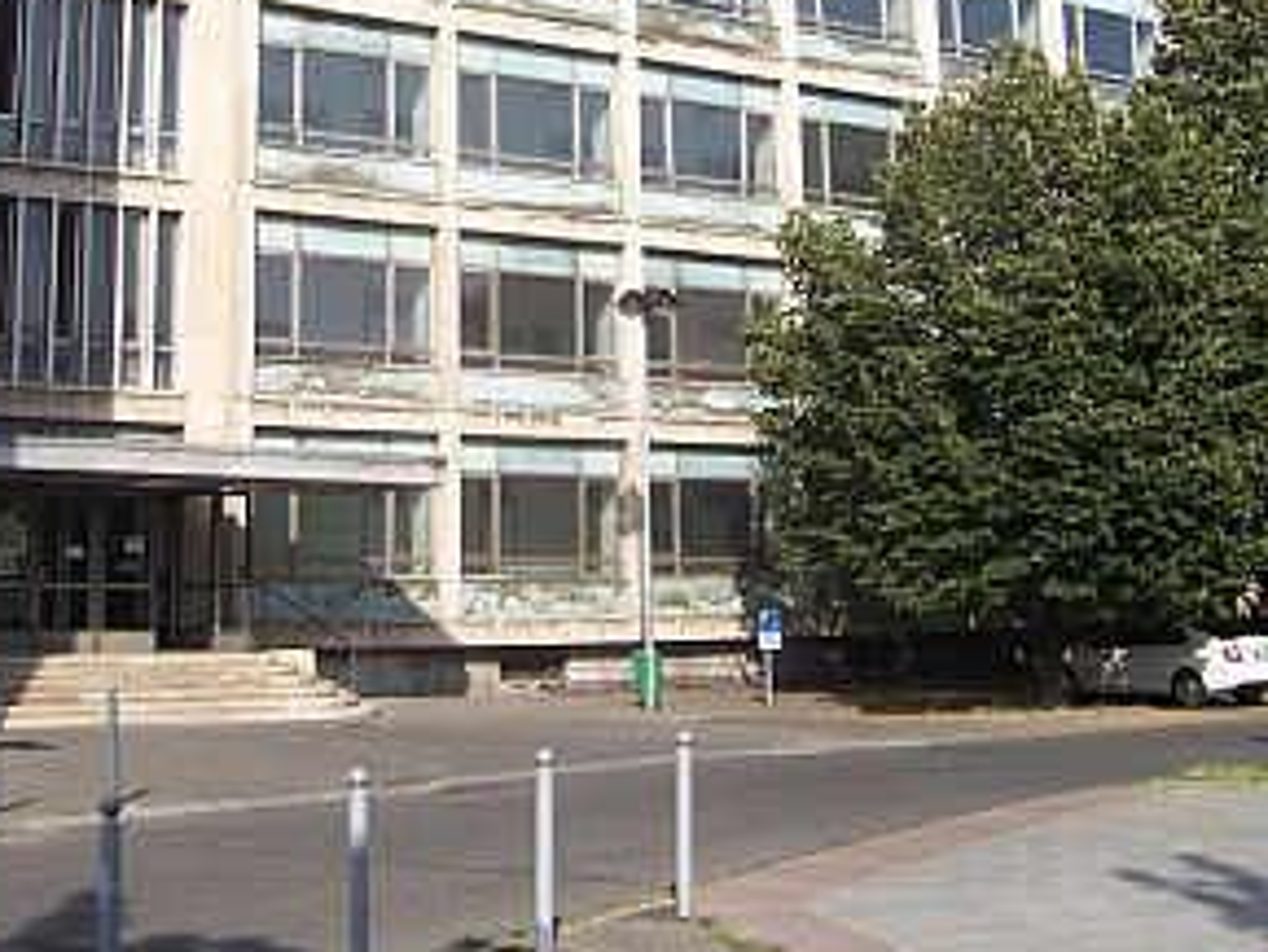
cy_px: 254
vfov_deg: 27.2
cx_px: 505
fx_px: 1942
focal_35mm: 53
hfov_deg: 36.0
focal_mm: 5.6
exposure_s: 1/500
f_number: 5.6
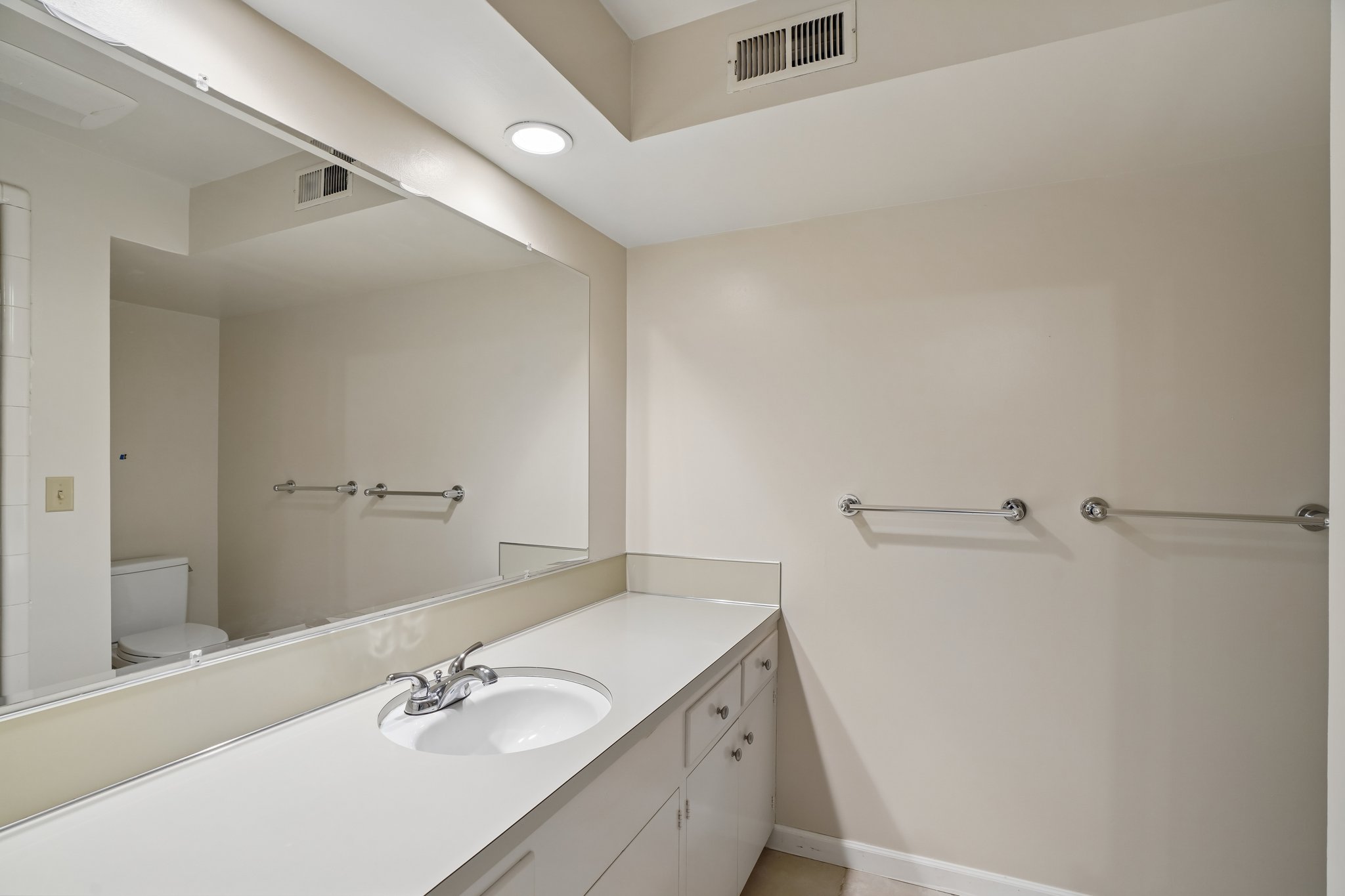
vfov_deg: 73.7
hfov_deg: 96.7
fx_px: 598
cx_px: 672
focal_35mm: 16
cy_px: 448
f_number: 8
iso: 400
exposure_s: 1/10
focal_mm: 16
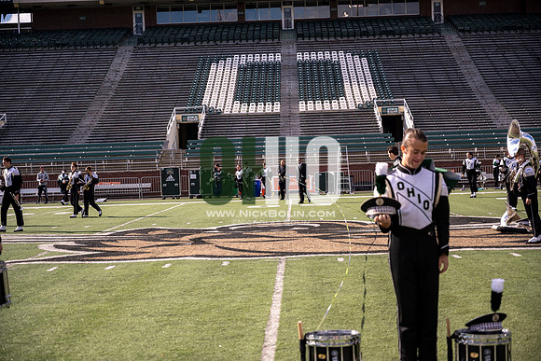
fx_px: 1052
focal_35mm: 70
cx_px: 270
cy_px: 180
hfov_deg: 28.8
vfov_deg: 19.5
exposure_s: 1/2000
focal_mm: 70
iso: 125
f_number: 4
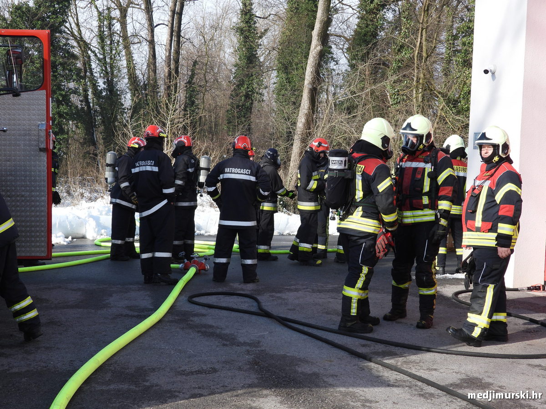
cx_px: 273
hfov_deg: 34.9
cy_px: 204
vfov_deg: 26.6
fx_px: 868
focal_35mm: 55
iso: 100
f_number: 3.5
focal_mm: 9.8
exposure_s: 1/640
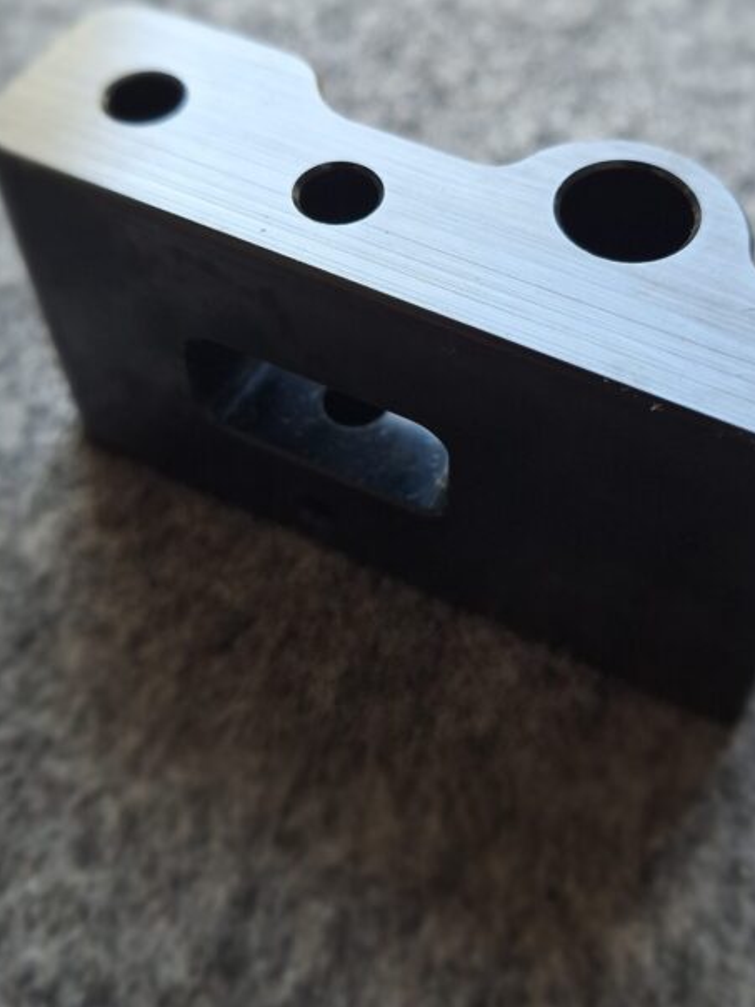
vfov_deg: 47.2
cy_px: 345
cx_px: 442
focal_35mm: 39
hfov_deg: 36.7
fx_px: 1134
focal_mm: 5.54
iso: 80
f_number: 1.8
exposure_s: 1/50
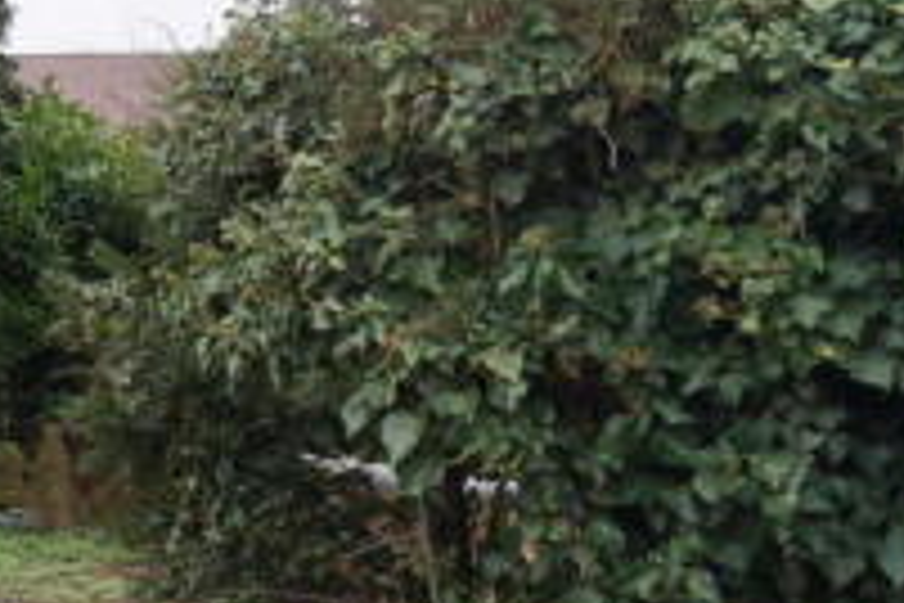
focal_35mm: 88
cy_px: -38
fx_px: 2210
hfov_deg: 20.4
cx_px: -373
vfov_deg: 15.2
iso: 320
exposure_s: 1/160
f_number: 4
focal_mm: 18
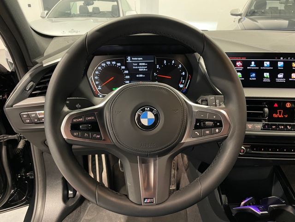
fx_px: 222
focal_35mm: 26
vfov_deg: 53.1
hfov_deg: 67.3
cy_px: 111
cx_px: 148
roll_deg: +0.4
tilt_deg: -24.5
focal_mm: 4.2
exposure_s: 1/25
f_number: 1.6
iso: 640
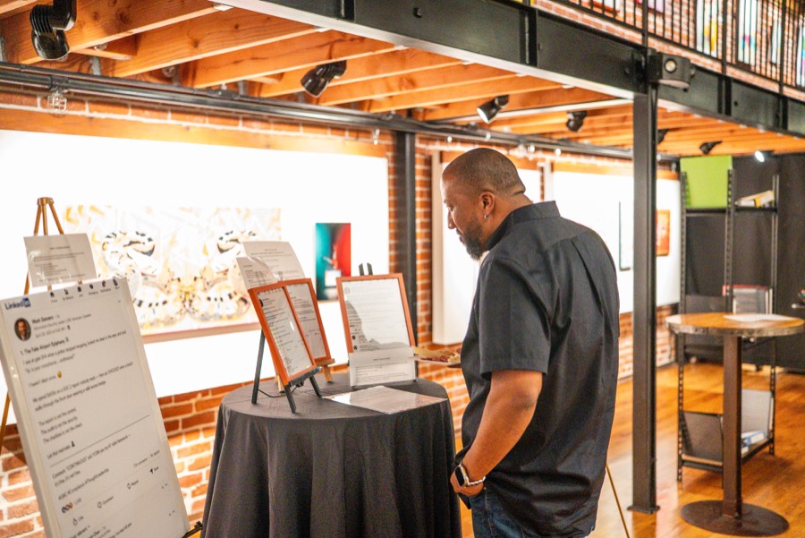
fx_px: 828
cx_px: 402
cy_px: 269
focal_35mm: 37
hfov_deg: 51.9
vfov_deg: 36.0
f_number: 2
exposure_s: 1/400
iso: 12800
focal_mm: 37
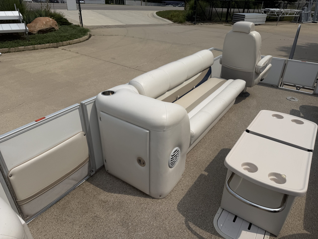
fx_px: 220
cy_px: 120
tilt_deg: -29.2
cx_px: 159
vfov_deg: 56.8
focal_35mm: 24
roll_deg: -1.6
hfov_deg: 71.6
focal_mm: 6.76
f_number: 1.78
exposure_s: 1/14286
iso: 80
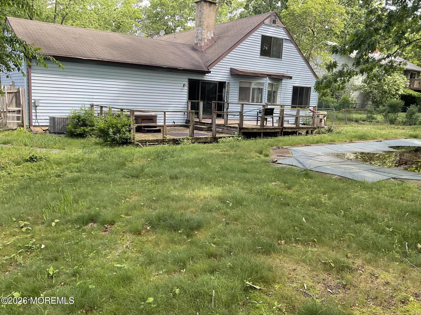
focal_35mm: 29
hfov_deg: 61.7
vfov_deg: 48.2
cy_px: 158
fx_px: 353
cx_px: 210
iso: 16
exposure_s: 1/187
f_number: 1.8
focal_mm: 3
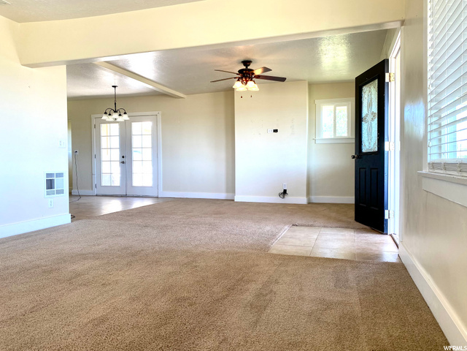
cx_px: 234
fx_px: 351
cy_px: 176
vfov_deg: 53.1
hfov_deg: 67.3
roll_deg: -0.3
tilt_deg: -2.4
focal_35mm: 26
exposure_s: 1/120
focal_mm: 4.25
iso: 64
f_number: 1.8
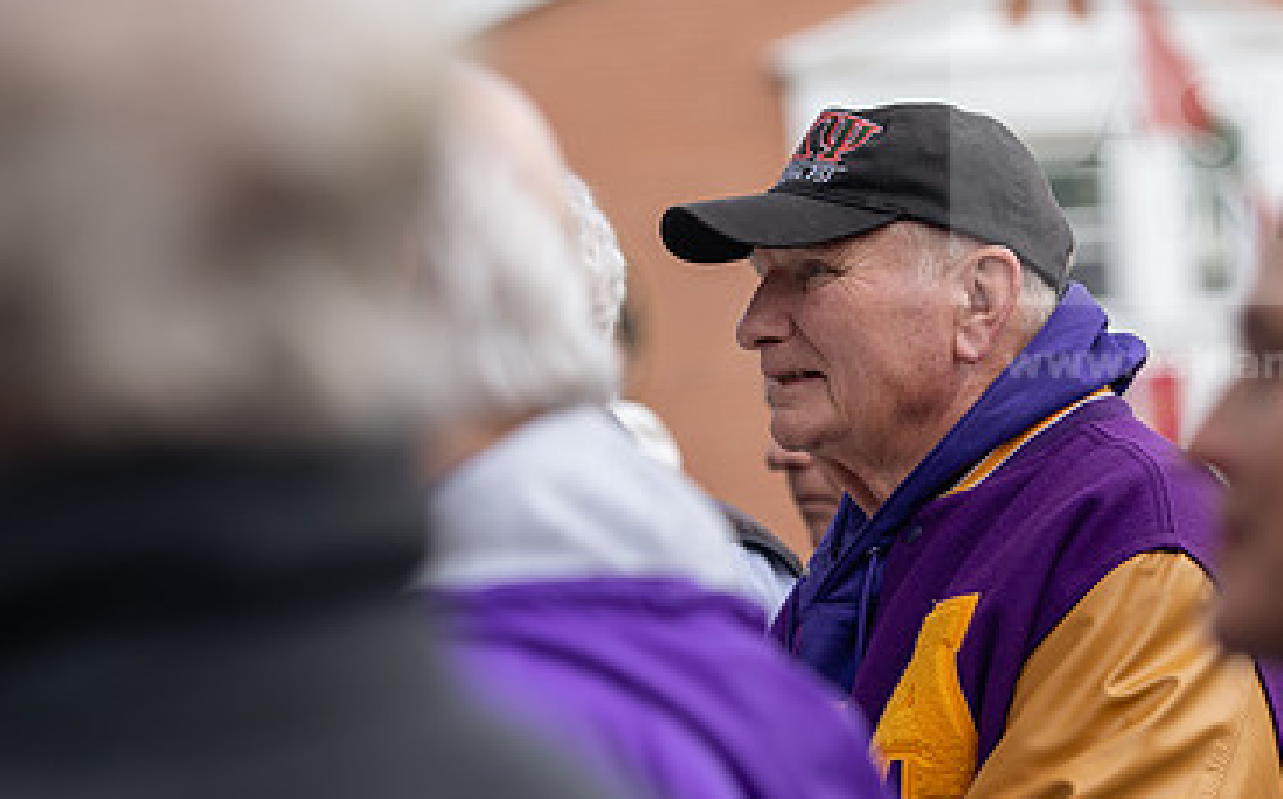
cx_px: 845
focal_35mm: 165
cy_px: 436
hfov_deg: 12.7
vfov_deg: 7.9
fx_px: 5764
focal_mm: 102
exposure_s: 1/320
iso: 160
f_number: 3.5
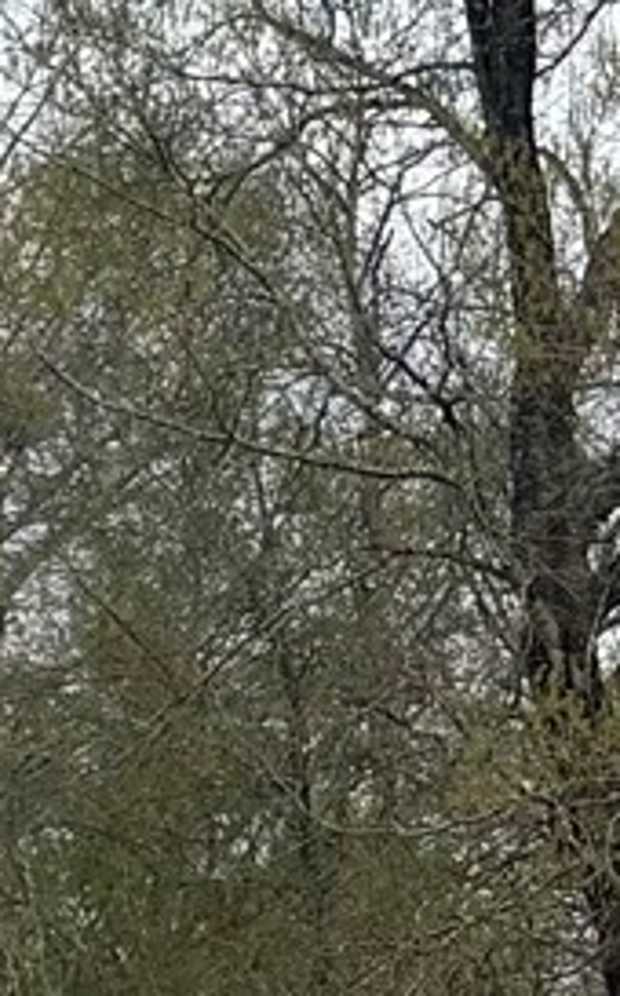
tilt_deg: -2.5
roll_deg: +0.8
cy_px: 2047
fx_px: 5611
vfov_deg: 9.4
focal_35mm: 207
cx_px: -1222
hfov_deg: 5.9
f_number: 1.6
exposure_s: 1/4255
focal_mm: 5.96
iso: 50
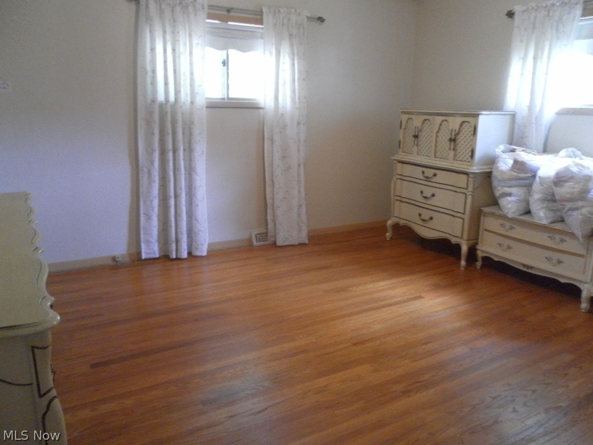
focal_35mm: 28
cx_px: 296
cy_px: 222
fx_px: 480
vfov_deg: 49.7
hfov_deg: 63.4
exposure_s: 1/25
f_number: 3.2
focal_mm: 4.9
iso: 400
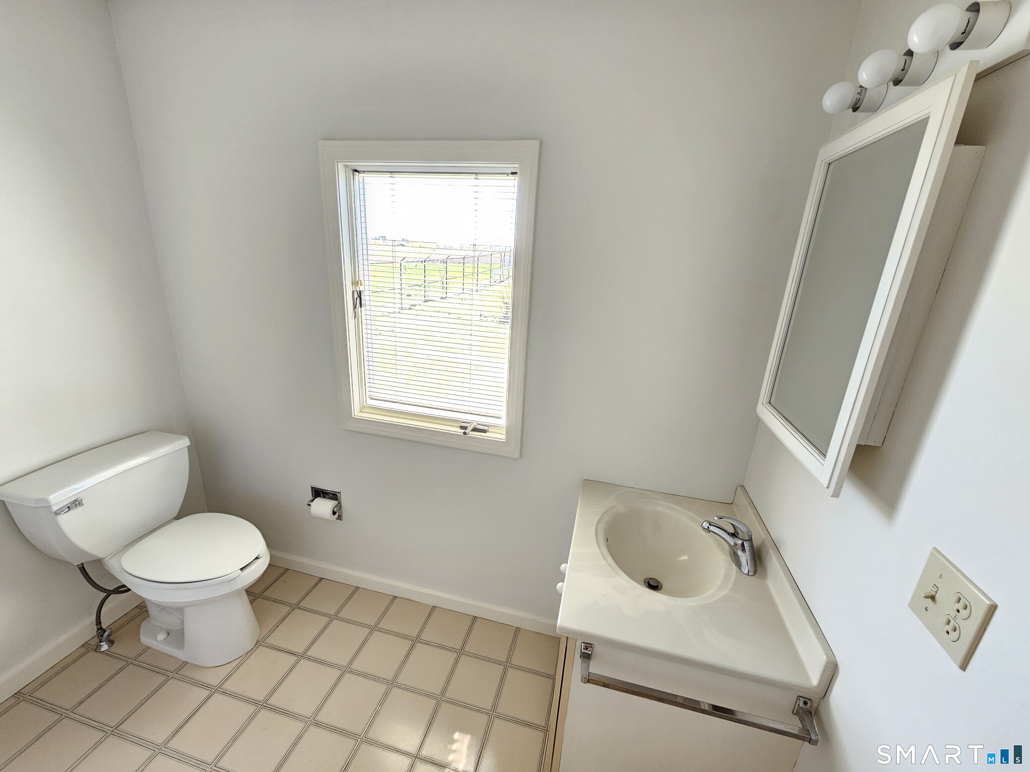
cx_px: 515
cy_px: 386
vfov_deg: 89.9
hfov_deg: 106.2
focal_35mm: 13
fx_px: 387
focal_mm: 2.2
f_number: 2.2
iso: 200
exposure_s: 1/60
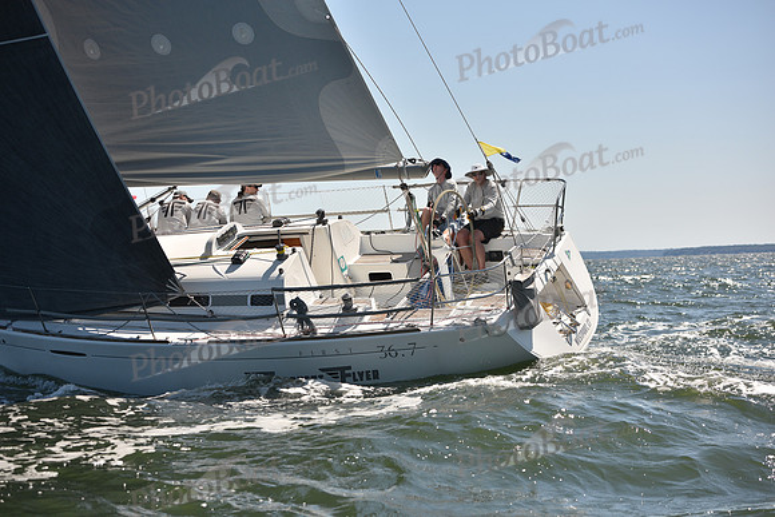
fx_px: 1507
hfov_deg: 28.8
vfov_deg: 19.5
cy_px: 258
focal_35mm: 70
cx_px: 388
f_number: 4.5
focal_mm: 70
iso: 250
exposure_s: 1/1250
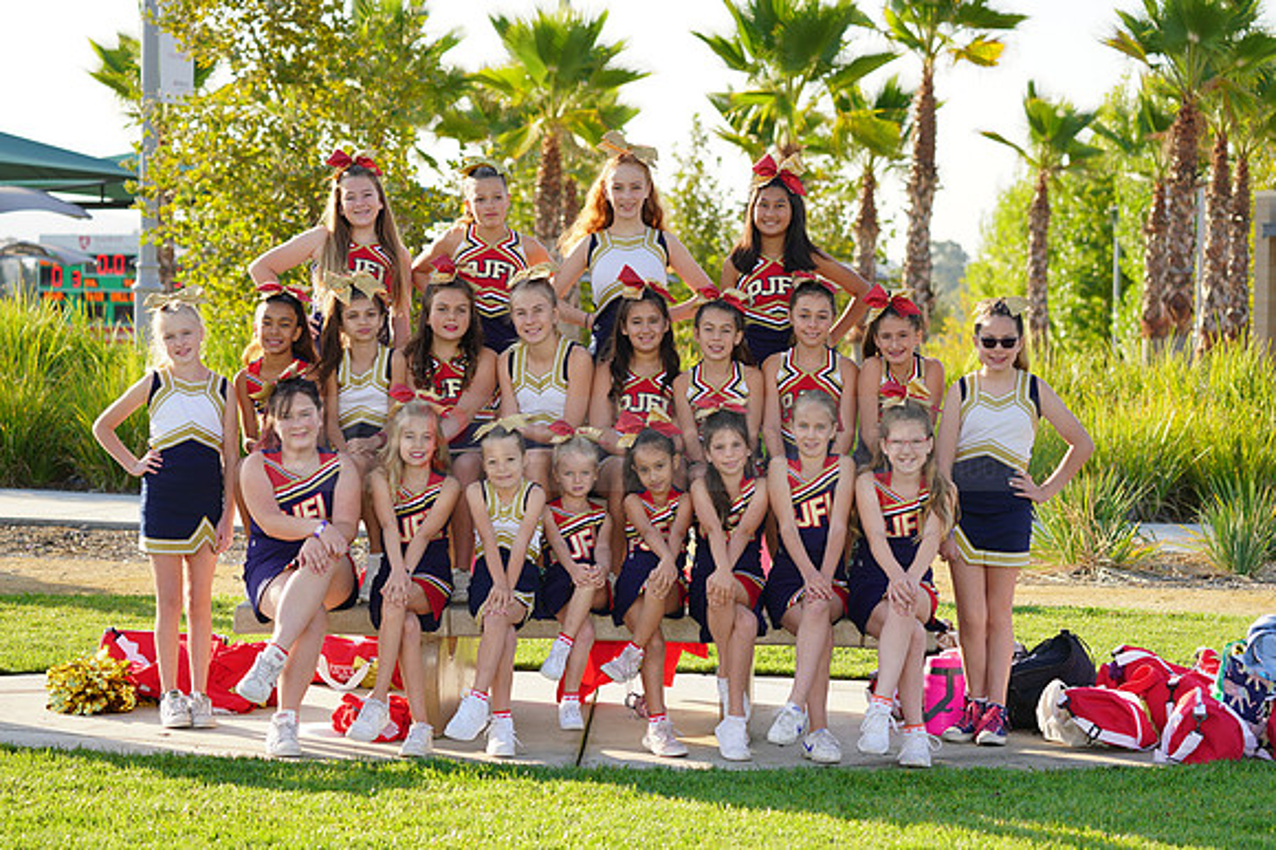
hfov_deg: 20.4
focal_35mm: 100
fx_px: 3542
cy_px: 425
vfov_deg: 13.7
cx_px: 638
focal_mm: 100
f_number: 5
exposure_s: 1/250
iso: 100
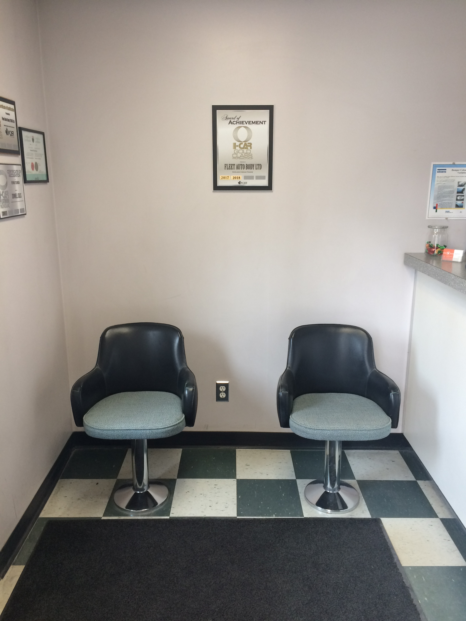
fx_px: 521
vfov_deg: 61.7
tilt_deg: -14.1
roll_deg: -1.5
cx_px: 233
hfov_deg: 48.2
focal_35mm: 29
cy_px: 310
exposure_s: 1/33
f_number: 2.2
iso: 32
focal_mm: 4.15
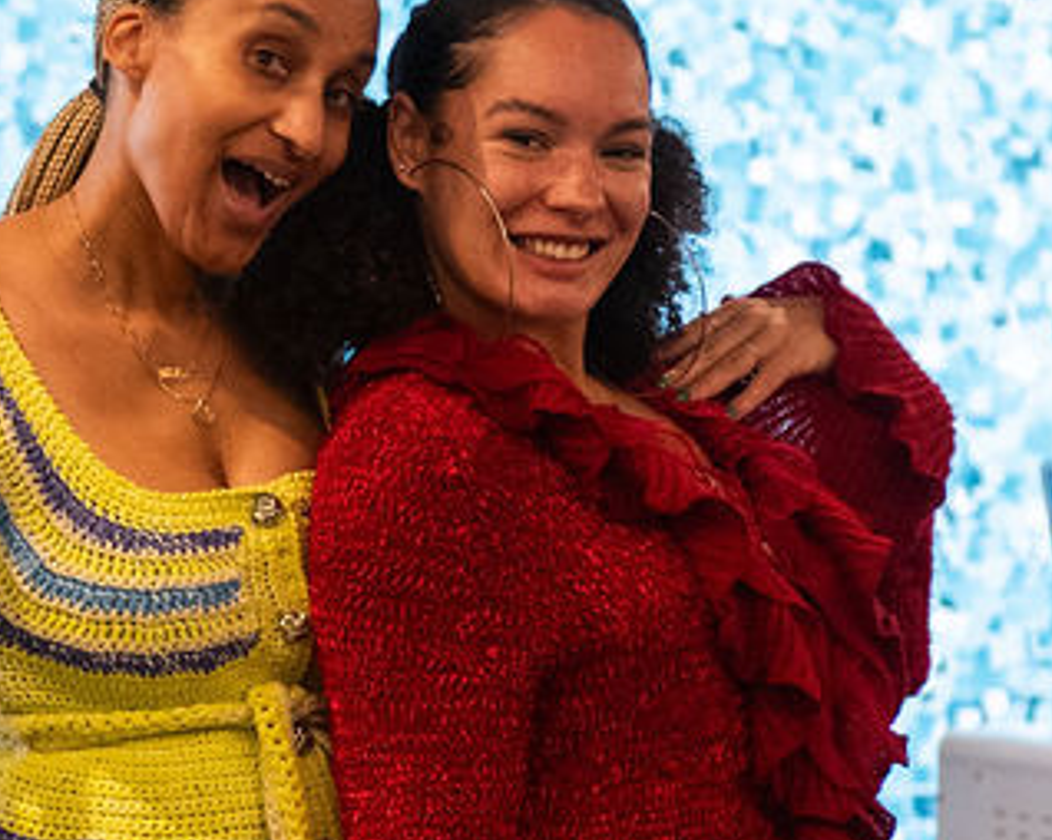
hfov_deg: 8.2
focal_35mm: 236
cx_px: 450
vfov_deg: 6.5
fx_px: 7343
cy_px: 625
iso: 1600
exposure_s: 1/125
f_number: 2.8
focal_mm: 52
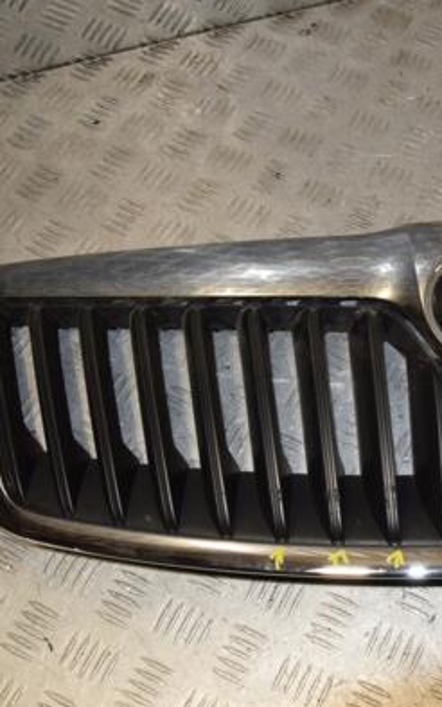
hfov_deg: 28.2
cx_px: 467
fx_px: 809
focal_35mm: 42
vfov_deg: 47.2
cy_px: 356
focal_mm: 18
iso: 800
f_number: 10
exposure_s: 1/200
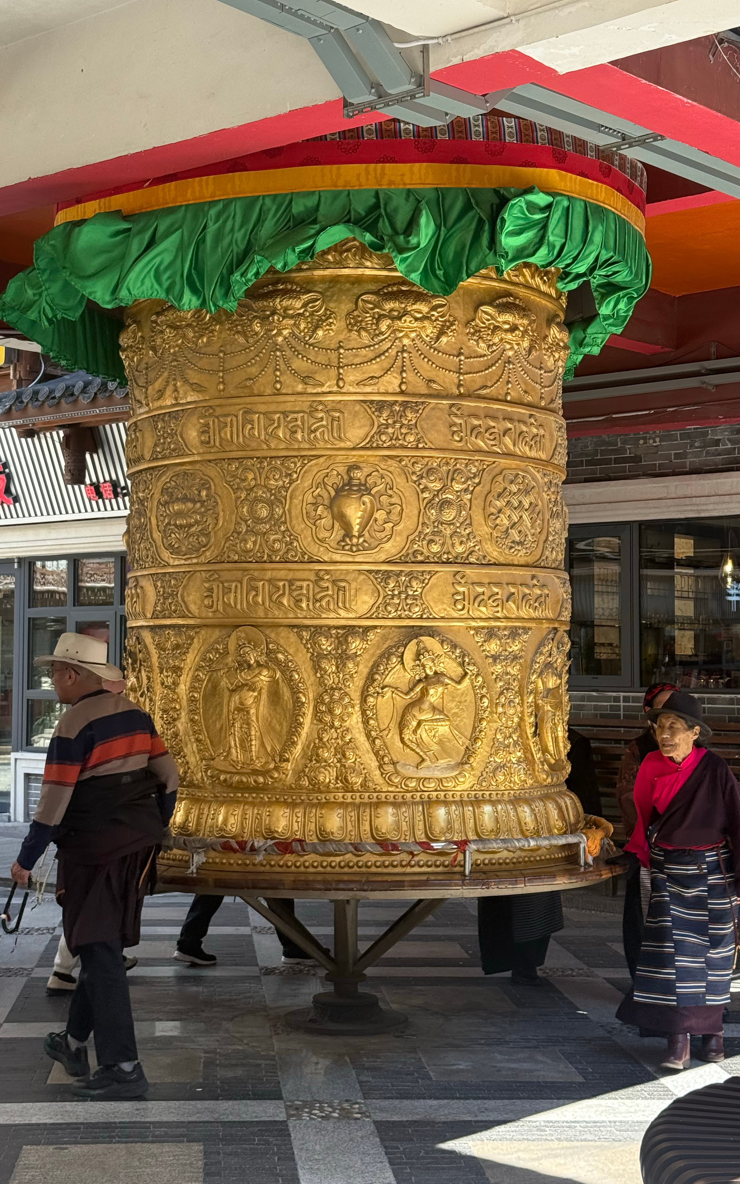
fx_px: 1775
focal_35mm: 55
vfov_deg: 36.9
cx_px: 309
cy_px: 561
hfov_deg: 23.5
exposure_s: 1/478
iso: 100
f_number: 1.78
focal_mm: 6.76
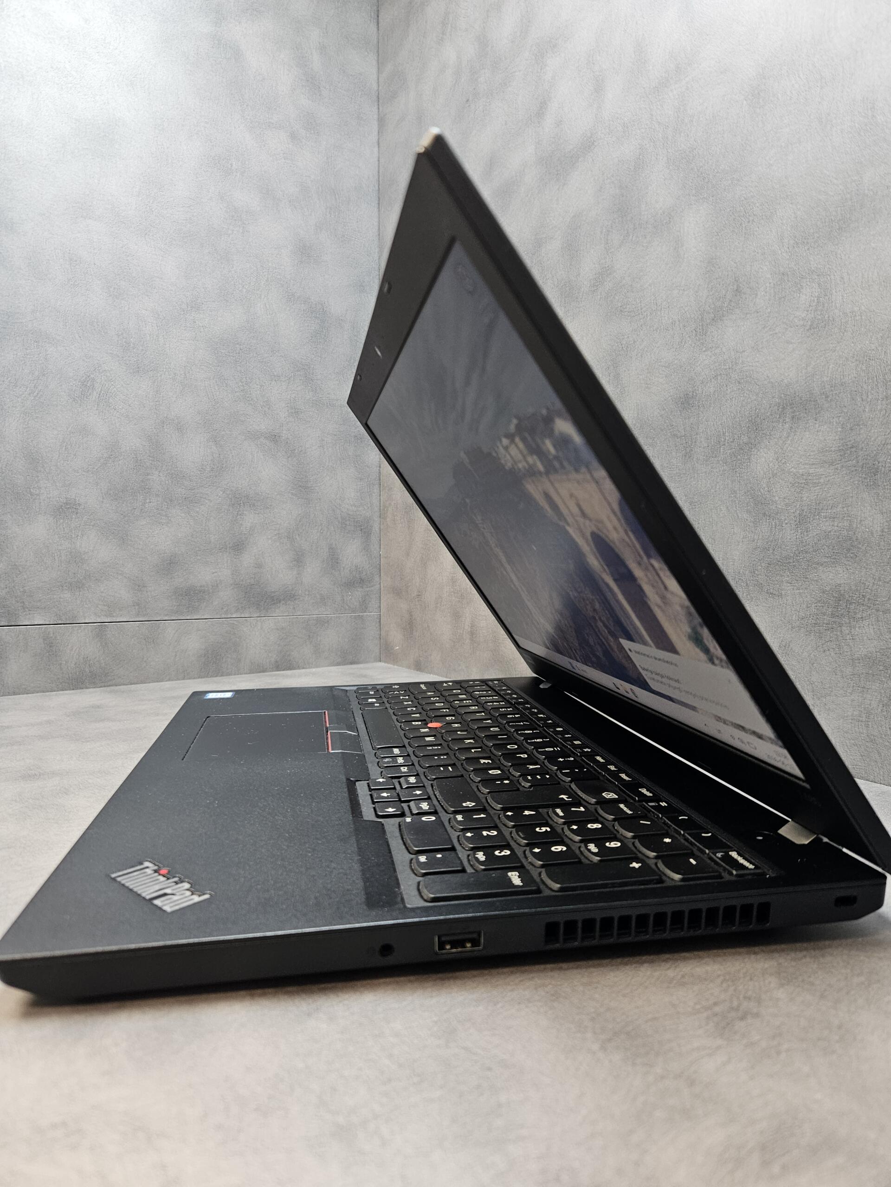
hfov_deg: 58.9
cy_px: 594
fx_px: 789
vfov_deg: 73.9
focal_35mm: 23
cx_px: 446
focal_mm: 5.4
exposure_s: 1/100
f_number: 1.8
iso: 200
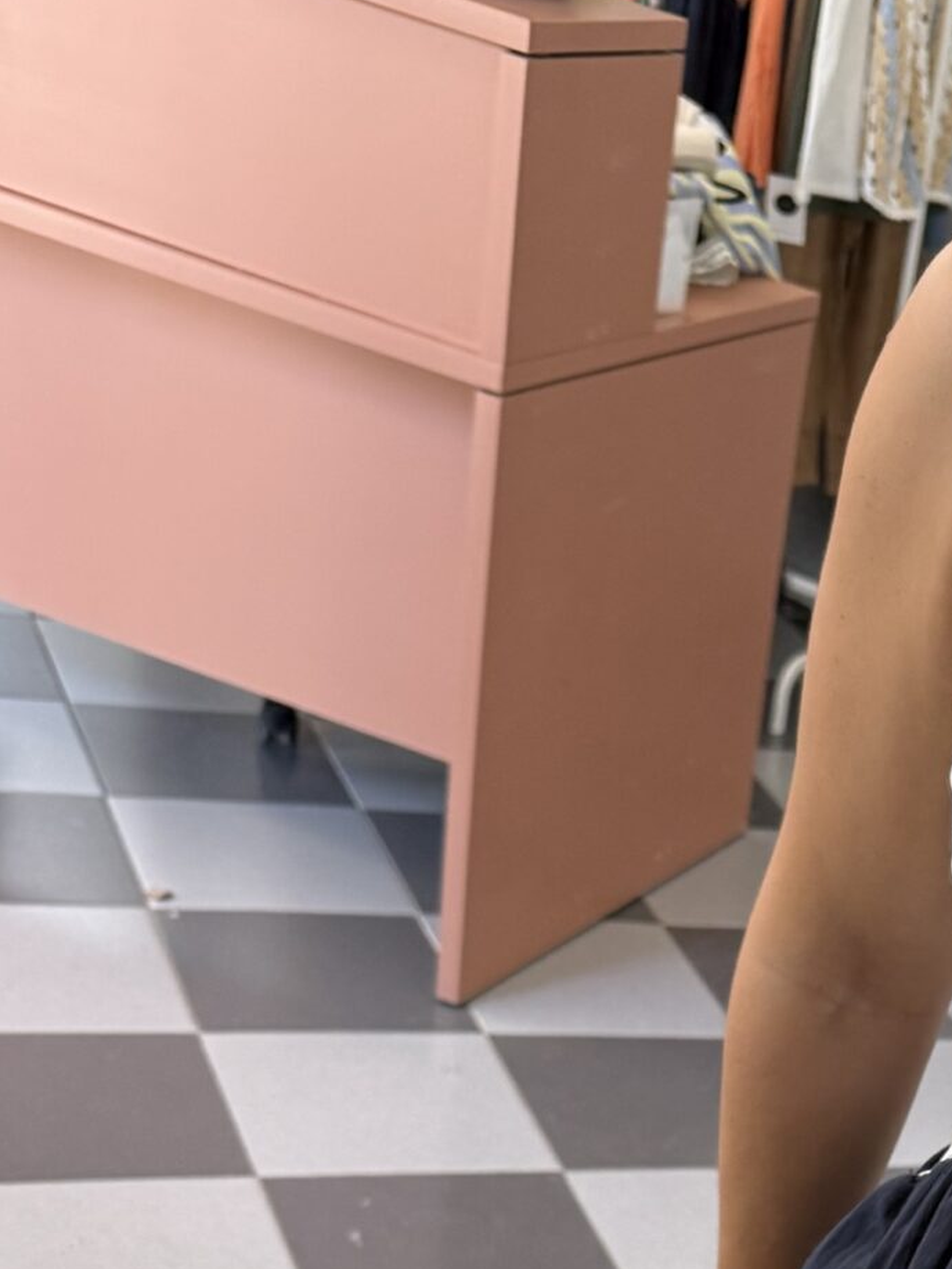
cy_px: 1532
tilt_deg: -46.7
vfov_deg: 25.8
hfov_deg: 20.1
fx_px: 2456
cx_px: 1238
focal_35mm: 67
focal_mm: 6.76
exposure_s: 1/107
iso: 200
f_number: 1.78
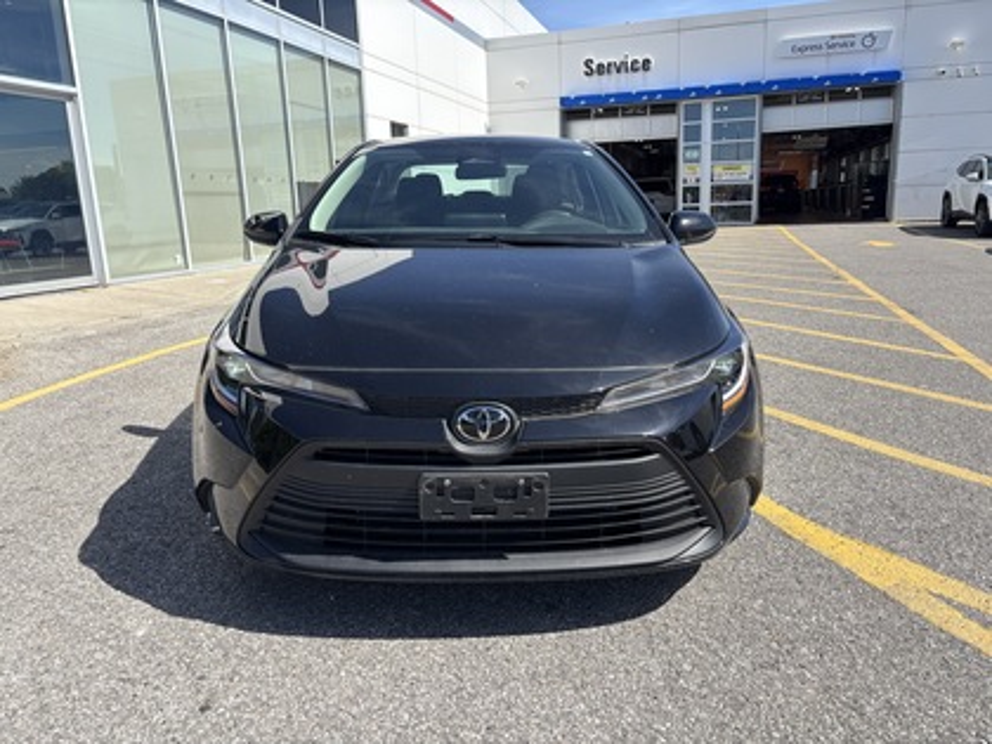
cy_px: 372
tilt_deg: -12.9
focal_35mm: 26
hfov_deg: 67.3
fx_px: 745
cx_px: 496
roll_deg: +2.4
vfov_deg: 53.1
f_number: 1.6
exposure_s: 1/2710
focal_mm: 5.96
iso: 50
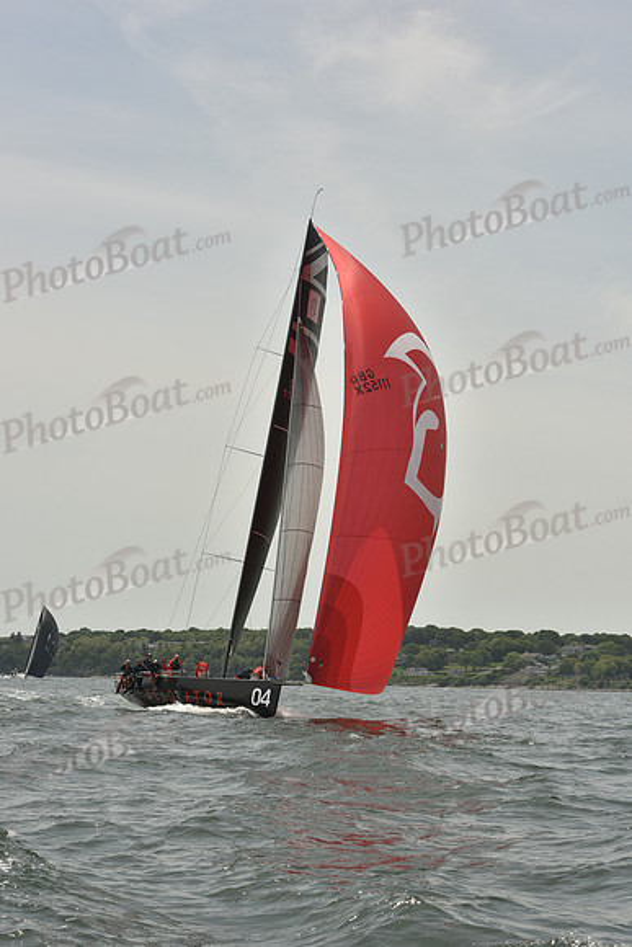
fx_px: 1842
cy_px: 474
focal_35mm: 70
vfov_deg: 28.8
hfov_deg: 19.5
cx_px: 316
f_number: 13
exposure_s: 1/1000
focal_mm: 70
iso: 400
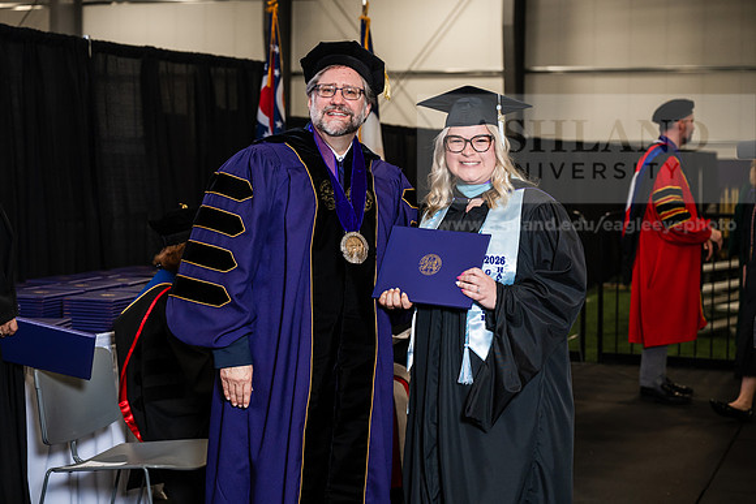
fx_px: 1386
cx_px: 378
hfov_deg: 30.5
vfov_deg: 20.6
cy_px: 252
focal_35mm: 66
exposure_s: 1/200
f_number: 4.5
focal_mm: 66
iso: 1250
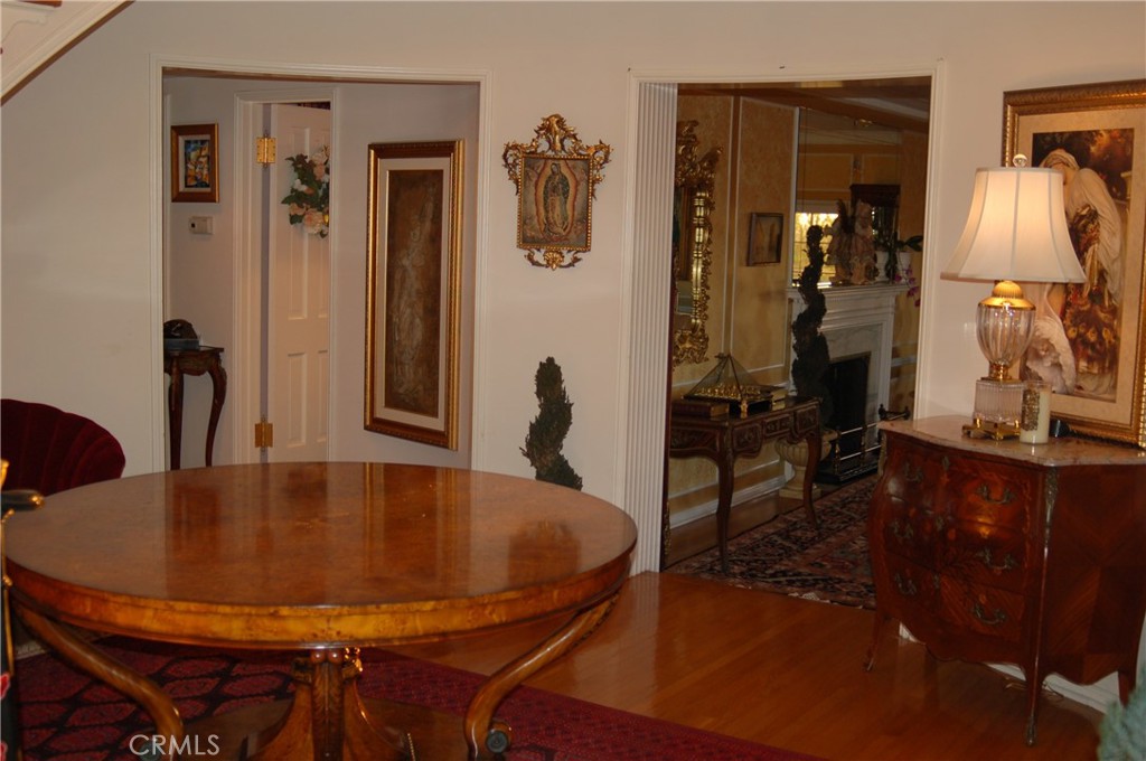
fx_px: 1335
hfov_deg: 46.5
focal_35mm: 42
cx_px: 573
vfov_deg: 31.8
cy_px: 380
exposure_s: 1/60
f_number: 3.3
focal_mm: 28
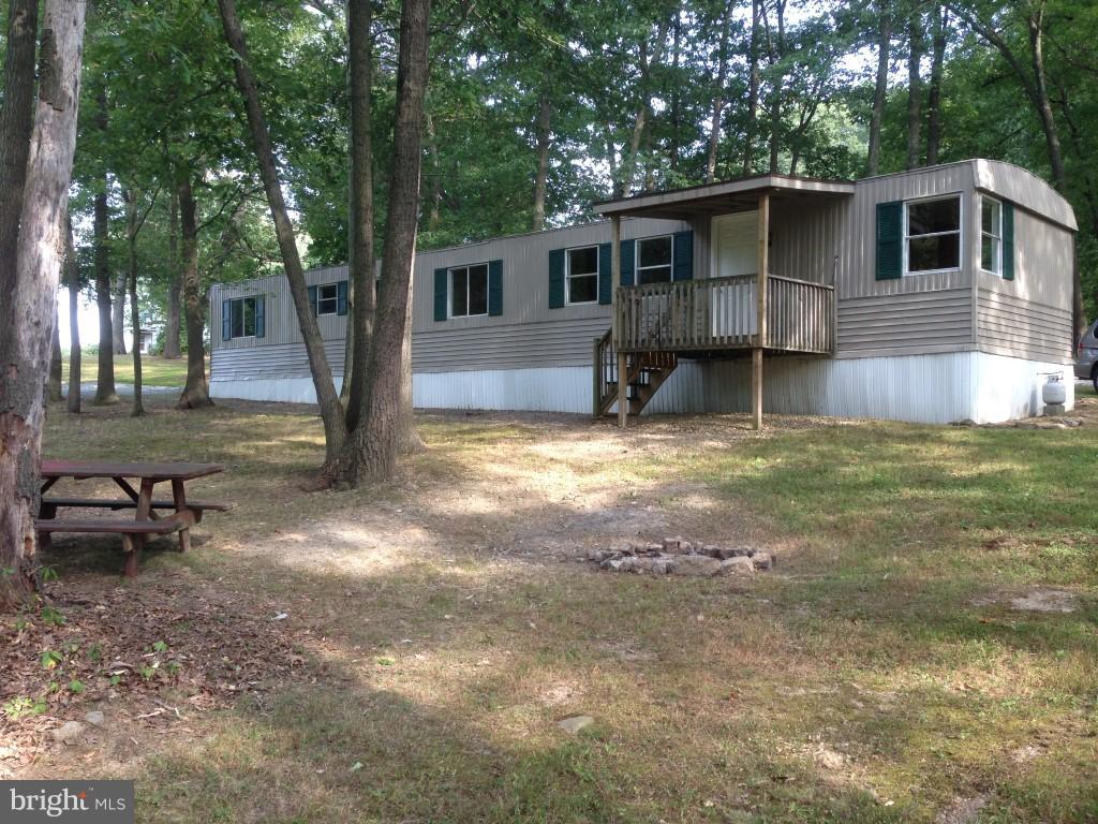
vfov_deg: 42.9
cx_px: 549
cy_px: 412
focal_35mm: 33
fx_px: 1047
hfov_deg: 55.4
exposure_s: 1/120
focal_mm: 4.13
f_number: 2.4
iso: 64
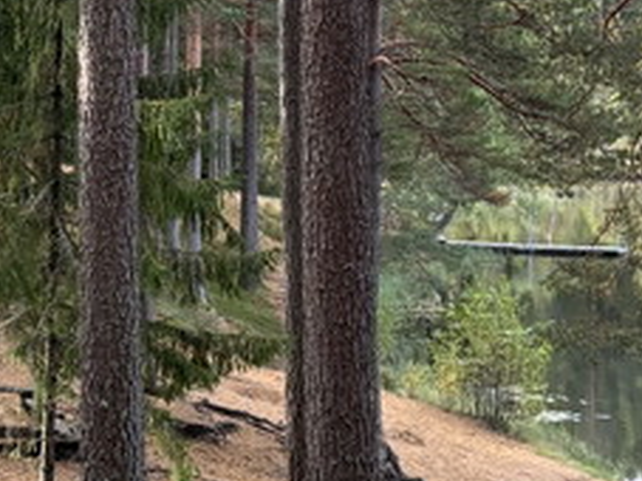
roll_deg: -1.2
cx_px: 110
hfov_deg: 17.7
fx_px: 2039
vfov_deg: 13.4
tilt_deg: -2.1
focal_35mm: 110
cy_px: 116
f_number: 1.6
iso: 50
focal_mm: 5.96
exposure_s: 1/175
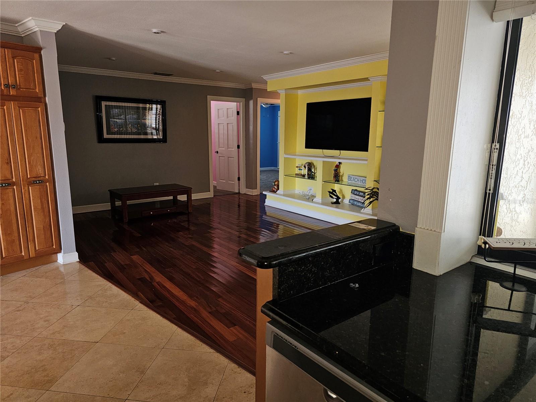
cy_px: 201
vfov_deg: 58.9
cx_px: 268
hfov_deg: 73.9
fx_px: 356
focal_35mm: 23
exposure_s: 1/24
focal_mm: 6.3
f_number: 1.7
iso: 100
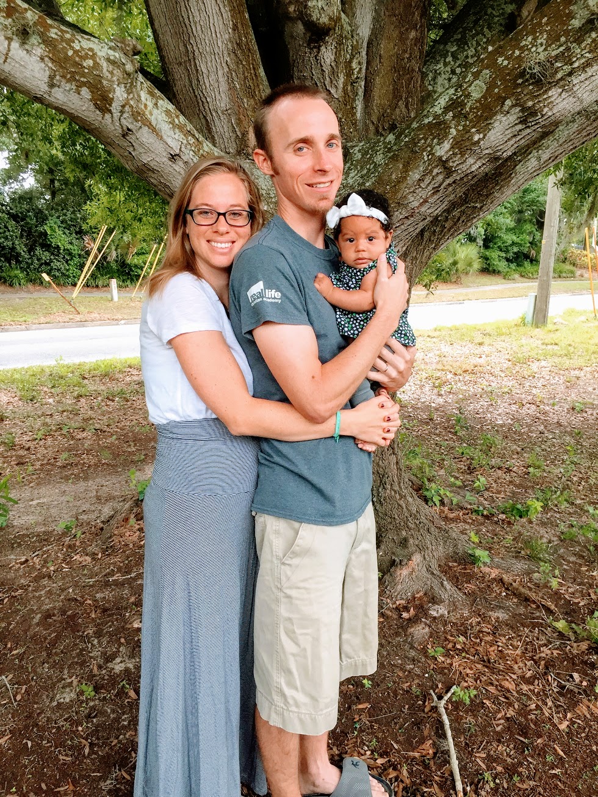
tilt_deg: -11.6
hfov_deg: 48.2
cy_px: 398
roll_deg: -0.1
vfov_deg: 61.7
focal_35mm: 29
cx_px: 299
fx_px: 668
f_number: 2.2
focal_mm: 4.15
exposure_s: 1/40
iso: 32
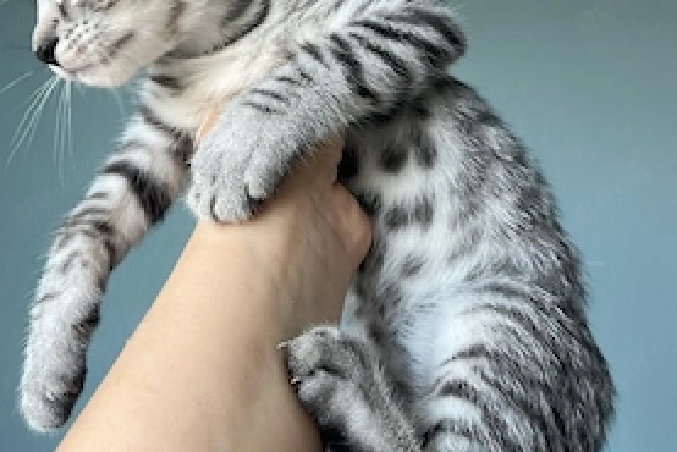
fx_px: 734
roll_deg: +8.1
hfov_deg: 49.5
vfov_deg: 34.2
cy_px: 195
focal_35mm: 39
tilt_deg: +12.9
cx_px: 323
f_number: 1.6
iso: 80
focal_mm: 5.1
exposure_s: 1/121
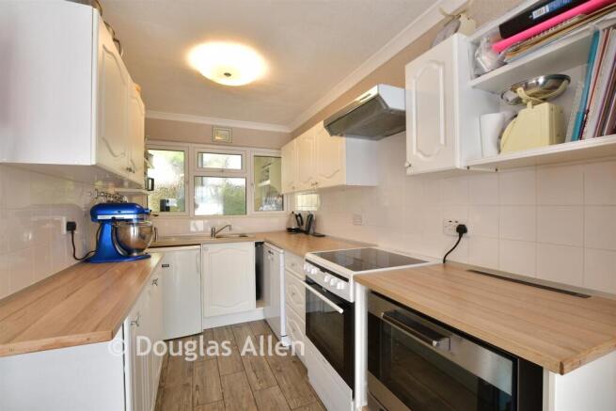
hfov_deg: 100.4
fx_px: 257
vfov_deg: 77.4
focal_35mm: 15
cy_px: 206
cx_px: 308
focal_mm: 10
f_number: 8
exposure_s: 1/6
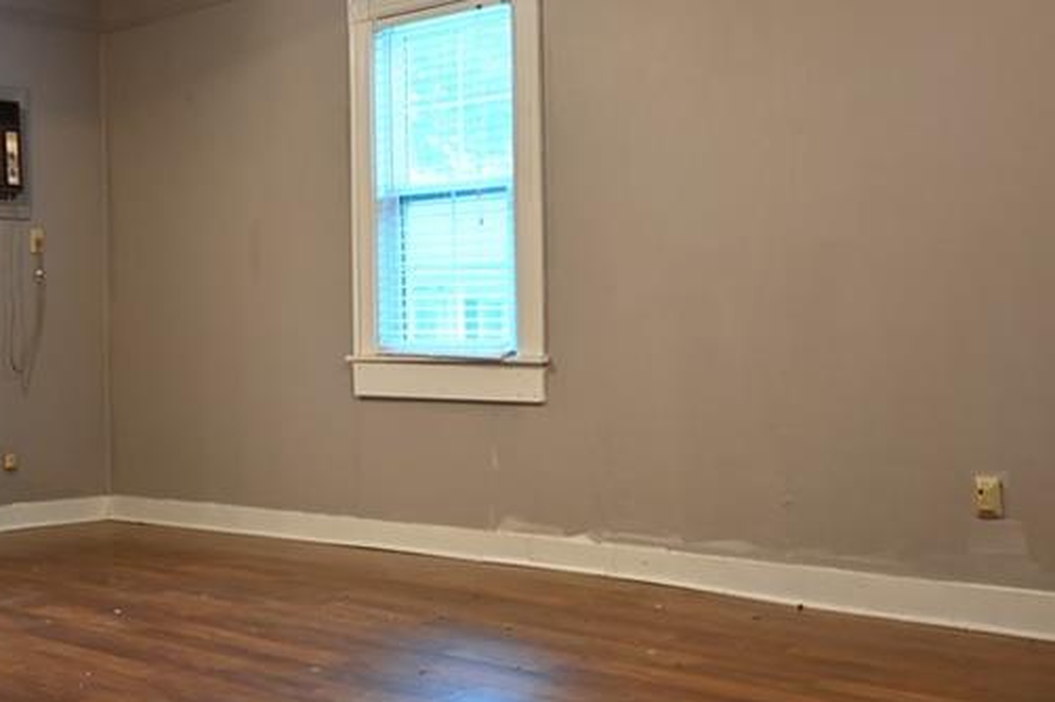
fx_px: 1435
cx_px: 382
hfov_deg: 40.0
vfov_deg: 27.5
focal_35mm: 49
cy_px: 312
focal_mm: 24
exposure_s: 1/20
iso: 1000
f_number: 4
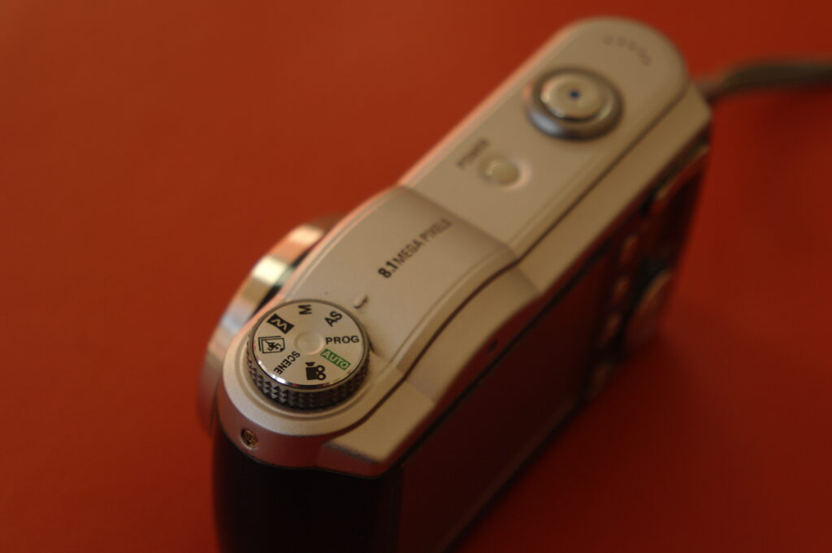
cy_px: 276
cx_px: 416
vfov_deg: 17.7
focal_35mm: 77
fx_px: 1778
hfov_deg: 26.3
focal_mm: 50
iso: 100
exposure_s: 1/50
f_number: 5.6
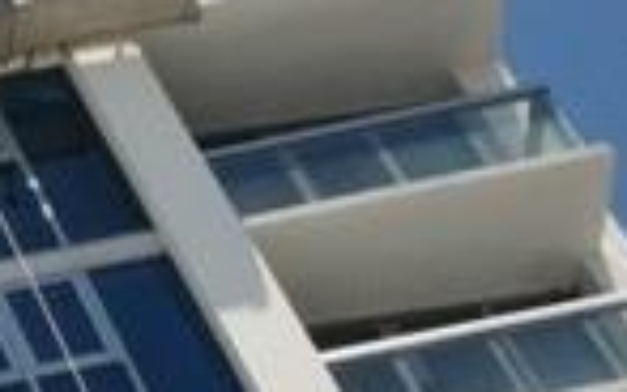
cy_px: -153
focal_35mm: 191
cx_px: -1463
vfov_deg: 6.8
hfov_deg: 8.5
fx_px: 3265
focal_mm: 18
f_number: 20
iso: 800
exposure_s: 1/200
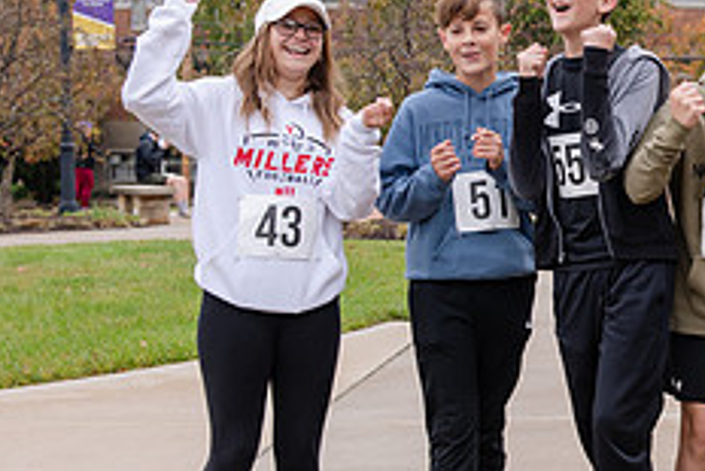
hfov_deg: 18.7
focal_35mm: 105
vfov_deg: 13.0
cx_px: 778
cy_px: 175
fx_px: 2057
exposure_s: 1/250
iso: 400
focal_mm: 42
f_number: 5
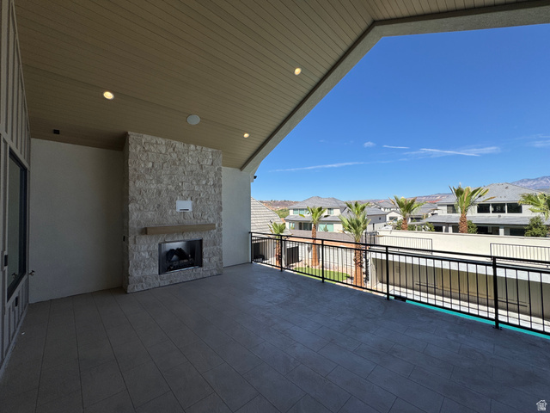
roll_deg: +0.7
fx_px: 222
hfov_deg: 102.1
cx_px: 275
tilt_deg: +1.3
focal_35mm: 14
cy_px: 206
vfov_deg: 85.7
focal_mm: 2.22
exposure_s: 1/1880
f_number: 2.2
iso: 50
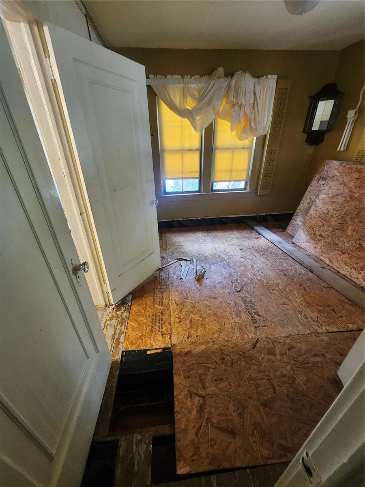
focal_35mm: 13
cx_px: 182
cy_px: 244
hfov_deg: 89.9
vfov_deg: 106.2
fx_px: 183
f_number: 2.2
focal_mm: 1.74
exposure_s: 1/30
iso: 320
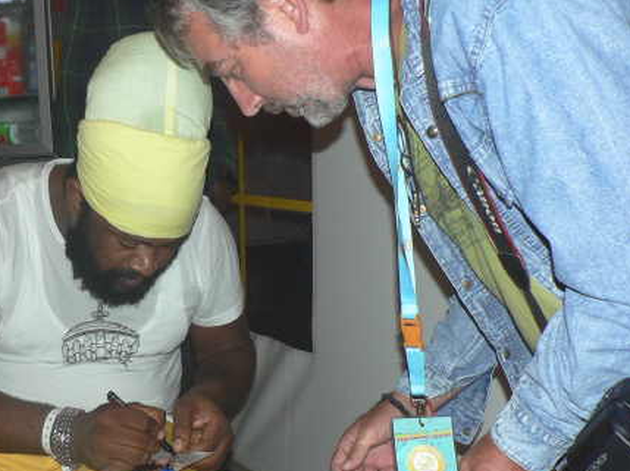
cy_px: 283
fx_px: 891
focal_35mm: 49
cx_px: 197
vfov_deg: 29.6
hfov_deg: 38.4
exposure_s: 1/60
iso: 100
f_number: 2.8
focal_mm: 6
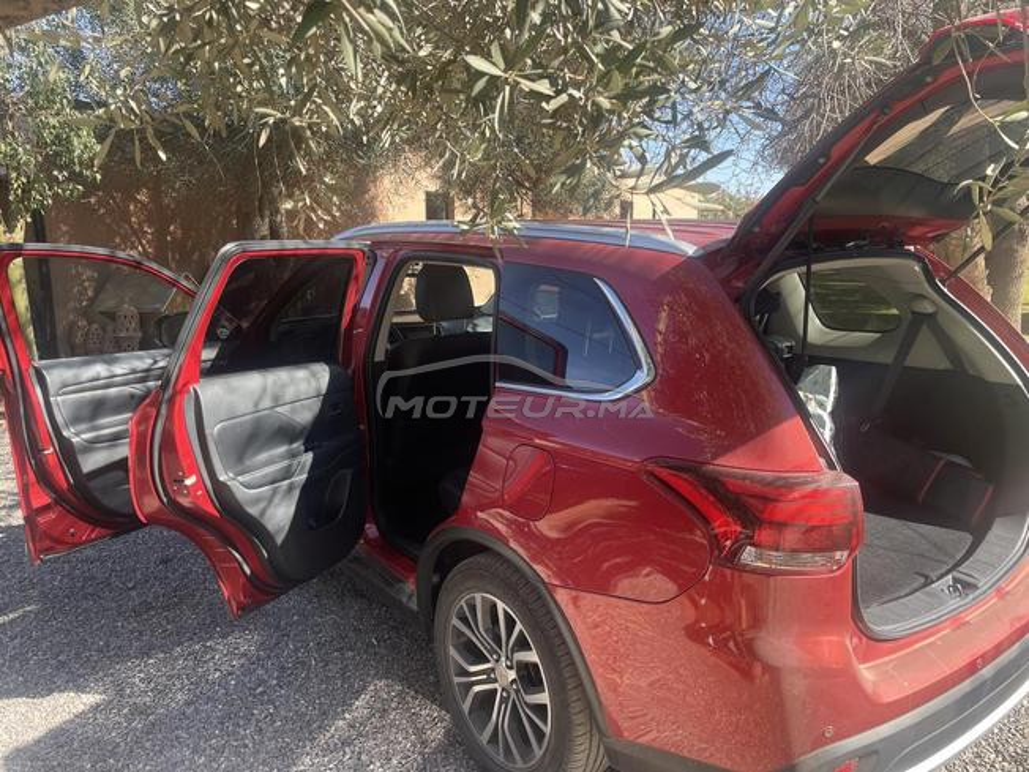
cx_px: 514
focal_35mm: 26
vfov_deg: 53.1
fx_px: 773
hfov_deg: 67.3
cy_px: 386
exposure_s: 1/456
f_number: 1.6
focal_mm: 4.2
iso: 32
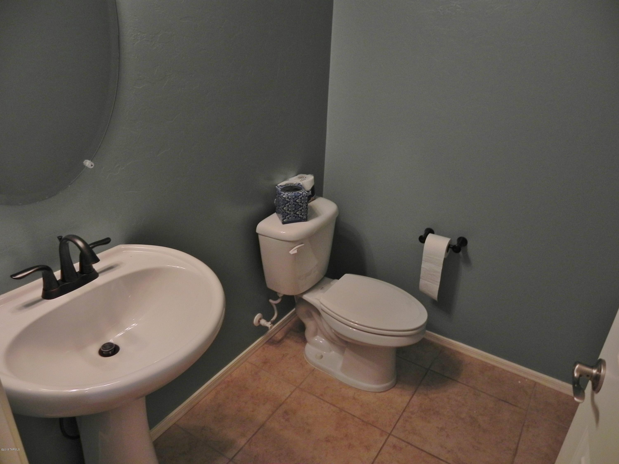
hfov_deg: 67.3
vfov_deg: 53.1
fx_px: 465
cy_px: 232
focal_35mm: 26
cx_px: 310
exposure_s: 1/32.8
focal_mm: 4.6
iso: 160
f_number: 2.8
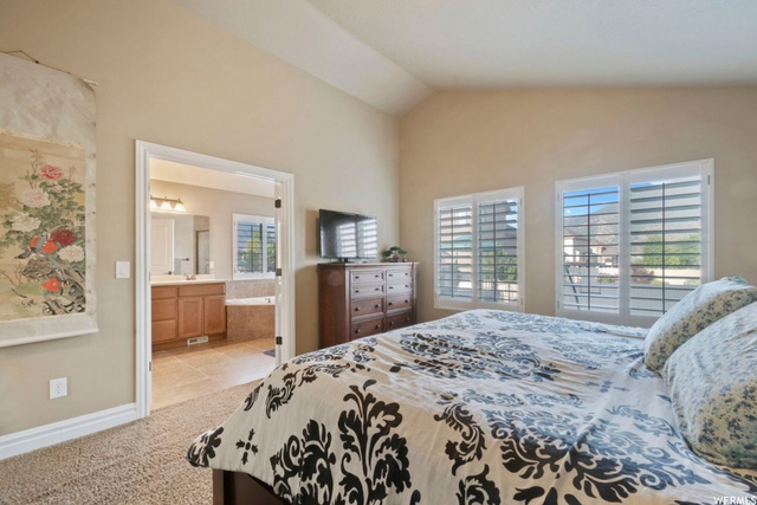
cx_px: 378
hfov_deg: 100.4
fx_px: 315
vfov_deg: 77.4
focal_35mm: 15
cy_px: 252
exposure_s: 1.6
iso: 400
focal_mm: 10
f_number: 13
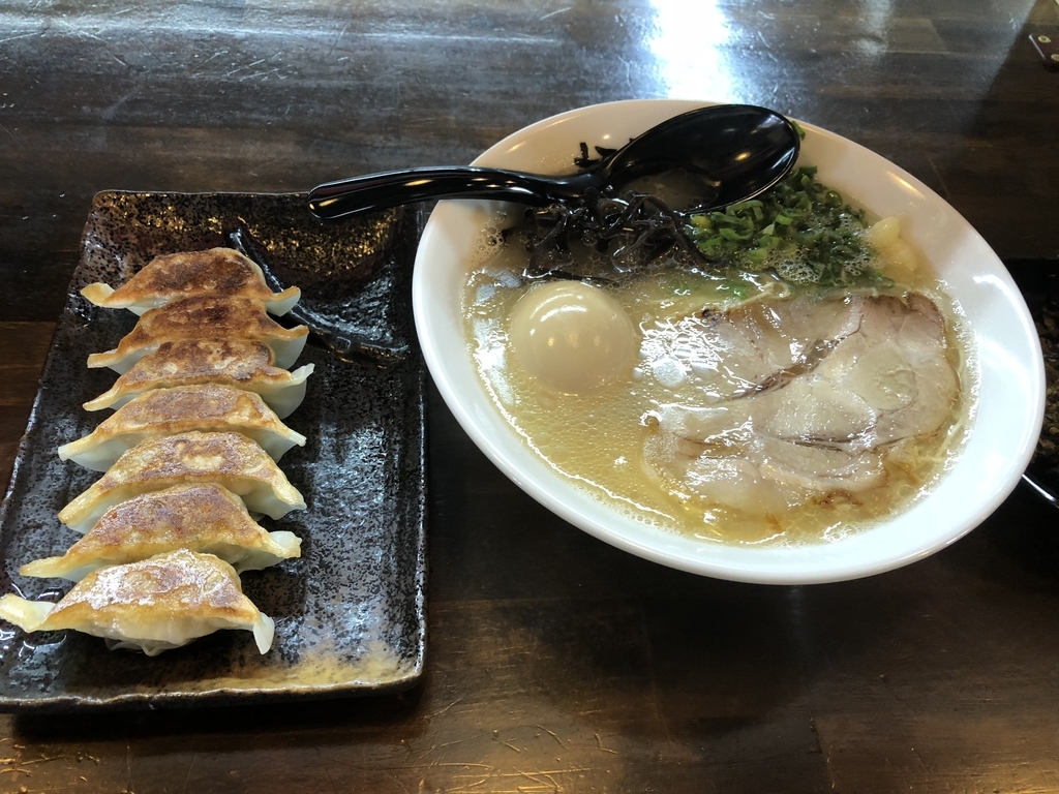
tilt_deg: -53.1
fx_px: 857
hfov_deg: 63.4
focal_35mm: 28
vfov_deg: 49.7
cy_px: 397
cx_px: 530
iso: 64
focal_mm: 3.99
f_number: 1.8
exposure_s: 1/17
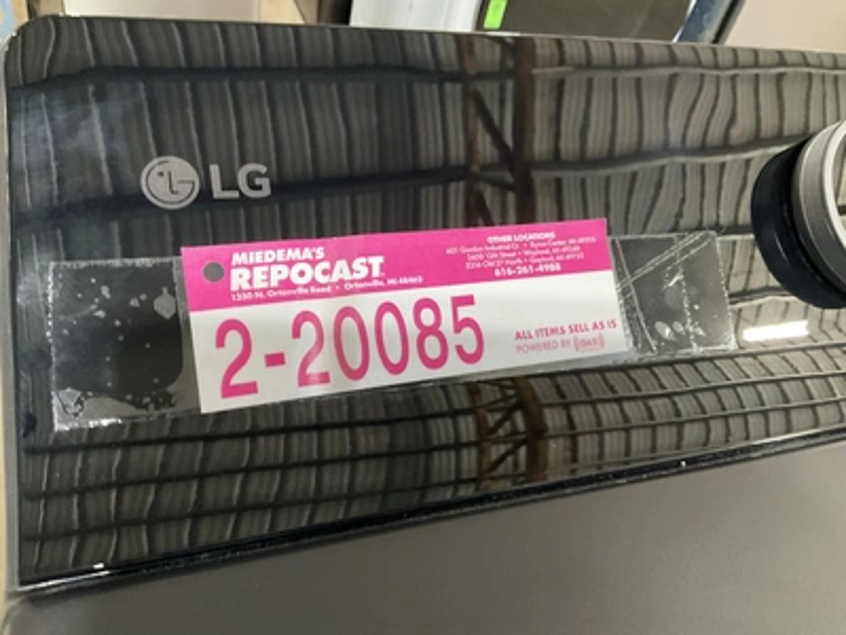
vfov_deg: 48.2
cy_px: 318
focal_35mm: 29
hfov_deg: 61.7
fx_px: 709
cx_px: 423
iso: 250
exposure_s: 1/60
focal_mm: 3
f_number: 1.8
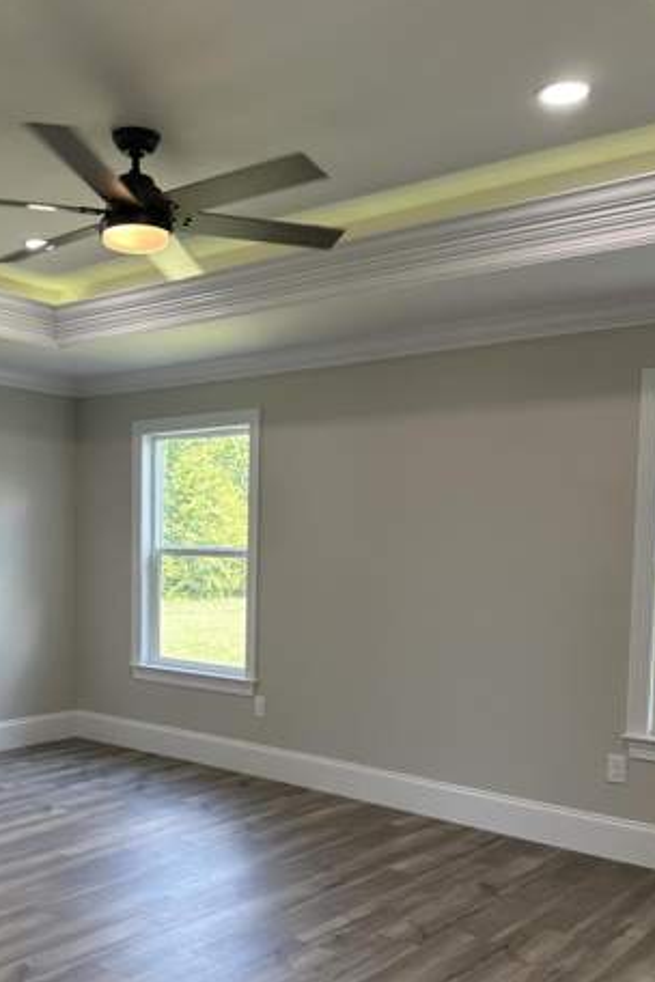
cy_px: 609
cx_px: 233
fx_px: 955
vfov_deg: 53.9
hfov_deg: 37.5
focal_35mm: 35
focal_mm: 6.86
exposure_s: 1/126
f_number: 1.78
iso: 100
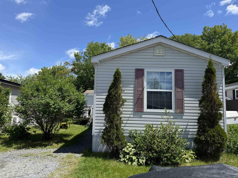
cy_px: 89
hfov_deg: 71.6
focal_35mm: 24
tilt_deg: +6.5
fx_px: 165
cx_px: 119
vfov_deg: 56.8
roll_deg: -1.5
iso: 80
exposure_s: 1/3584
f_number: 1.78
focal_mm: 6.76
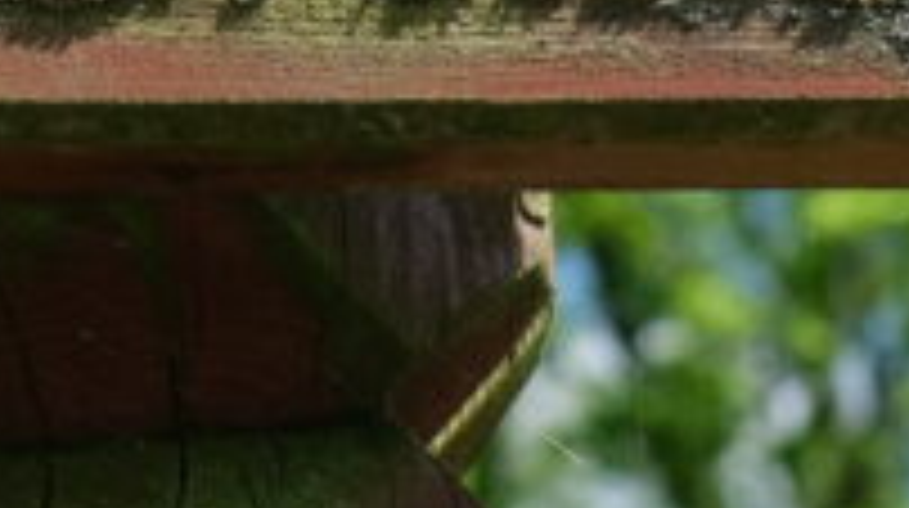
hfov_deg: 7.7
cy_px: -303
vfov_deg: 4.3
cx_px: 216
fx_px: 6788
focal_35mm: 282
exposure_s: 1/900
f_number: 5
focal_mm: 35
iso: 320
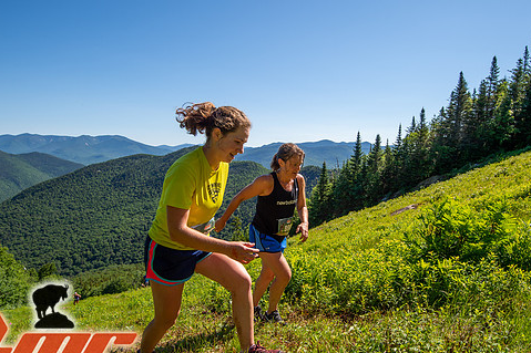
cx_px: 272
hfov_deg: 76.1
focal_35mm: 23
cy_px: 196
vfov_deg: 55.0
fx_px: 339
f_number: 5
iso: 100
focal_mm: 19
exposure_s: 1/640
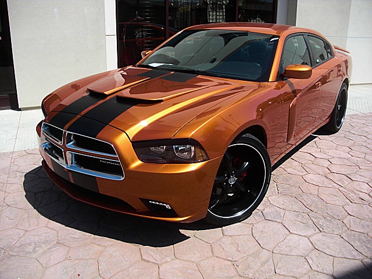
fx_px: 387
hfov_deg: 51.4
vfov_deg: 39.7
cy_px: 140
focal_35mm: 36
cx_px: 186
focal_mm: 6.3
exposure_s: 1/1000
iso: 50
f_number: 2.8
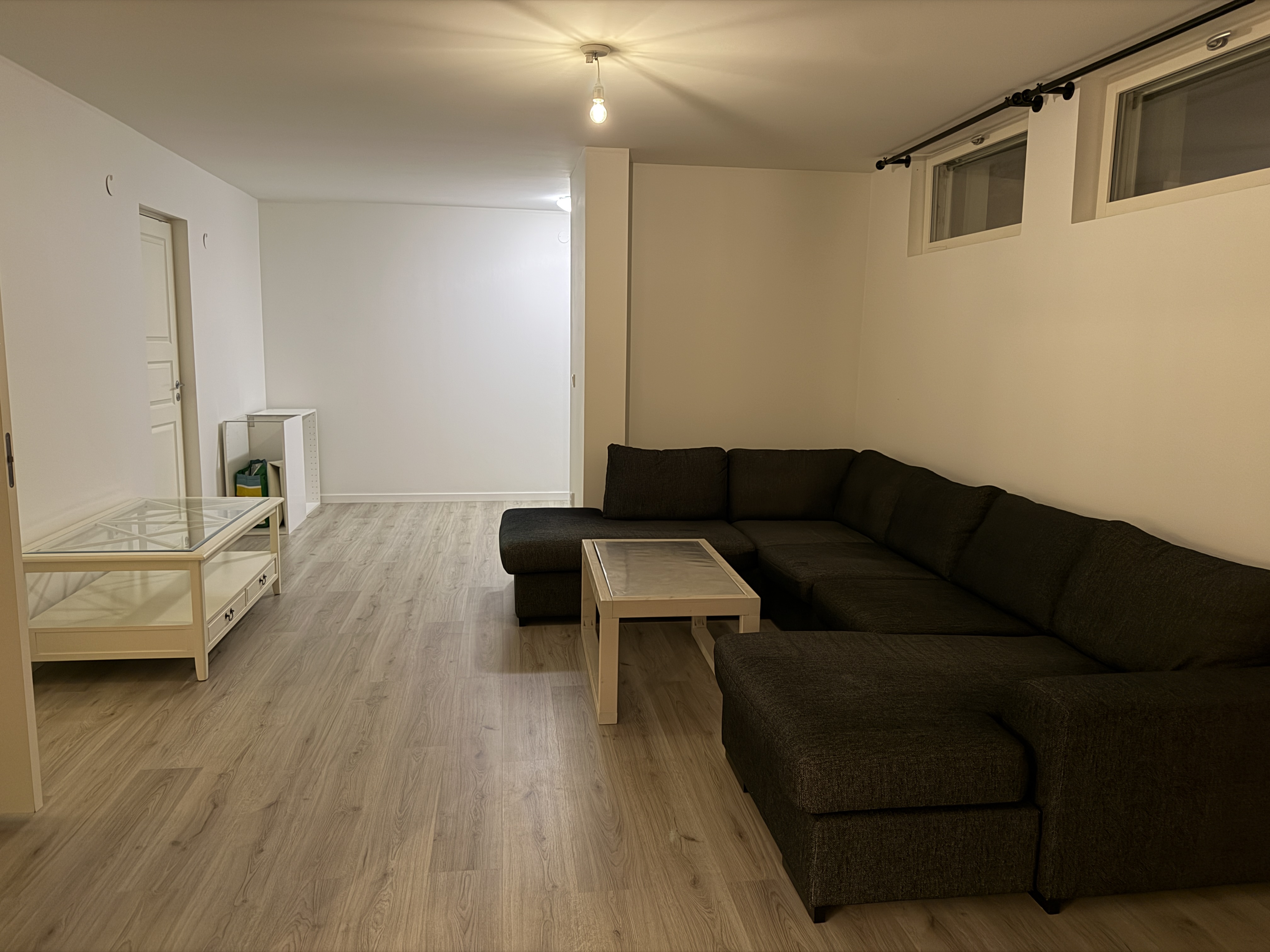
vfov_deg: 56.8
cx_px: 635
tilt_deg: -8.7
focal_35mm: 24
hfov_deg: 71.6
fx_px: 881
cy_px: 476
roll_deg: -1.1
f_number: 1.78
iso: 800
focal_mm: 6.76
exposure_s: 1/33
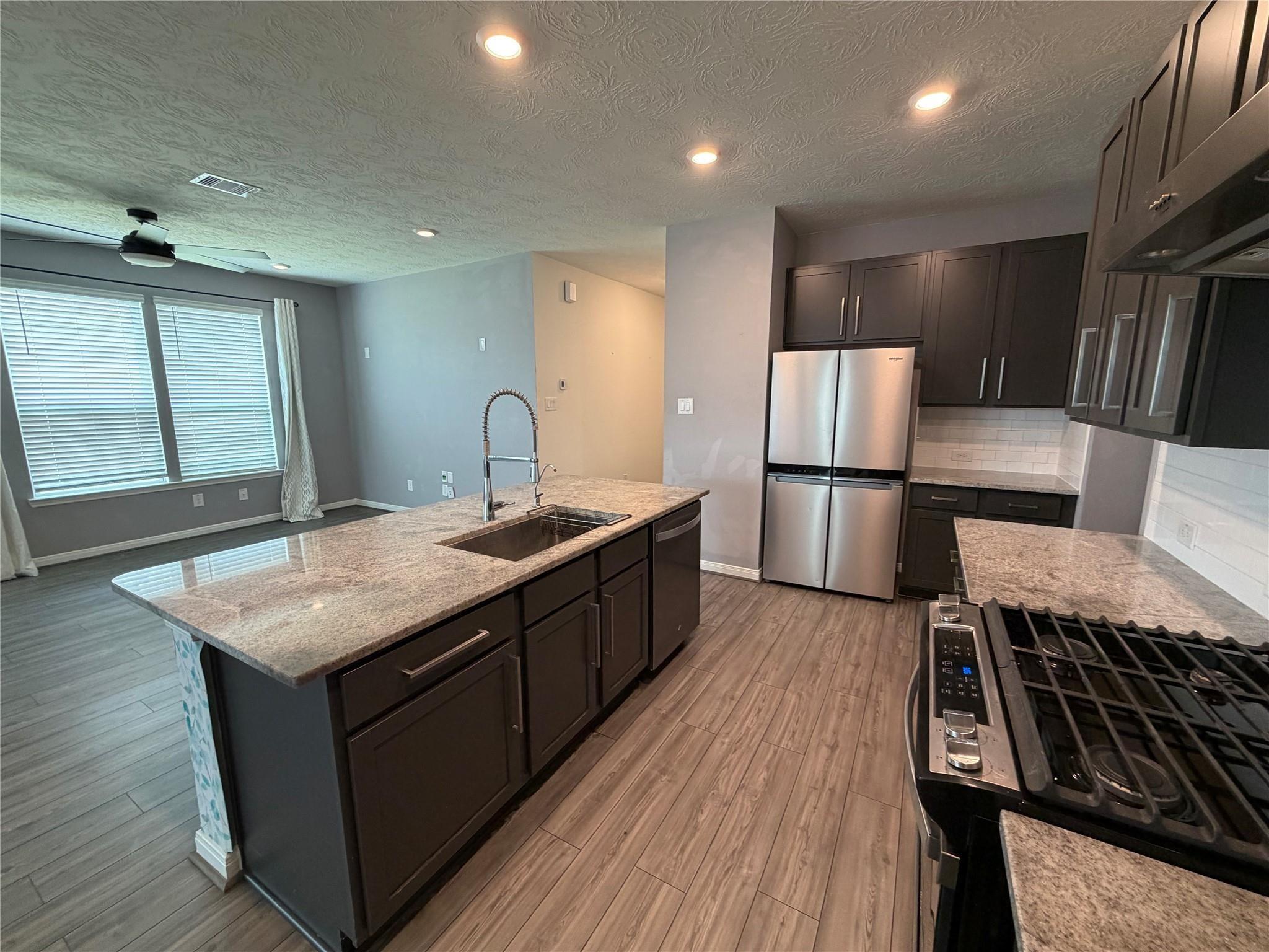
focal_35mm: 14
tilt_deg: -9.1
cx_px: 634
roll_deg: +0.5
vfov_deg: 85.7
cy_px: 476
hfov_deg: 102.1
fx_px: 513
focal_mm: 2.22
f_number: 2.2
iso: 200
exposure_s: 1/60
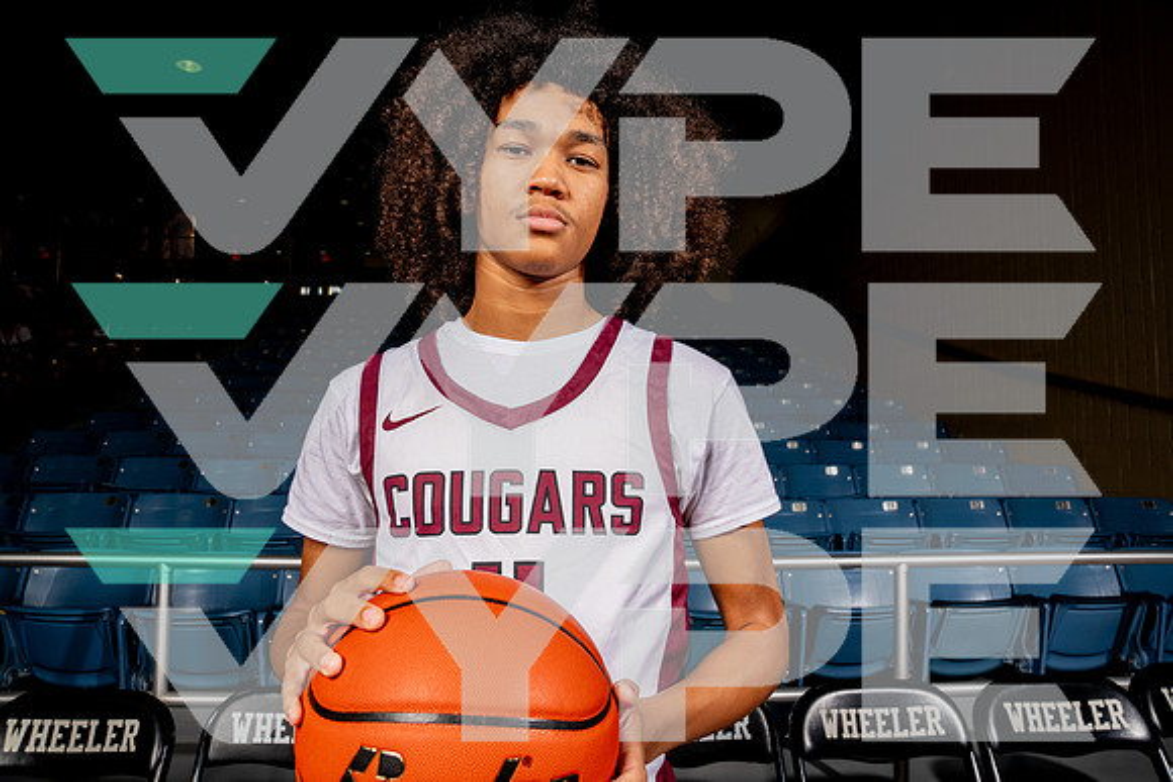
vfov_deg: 53.2
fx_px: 782
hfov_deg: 73.7
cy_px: 391
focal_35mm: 24
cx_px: 586
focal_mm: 24
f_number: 7.1
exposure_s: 1/125
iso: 250
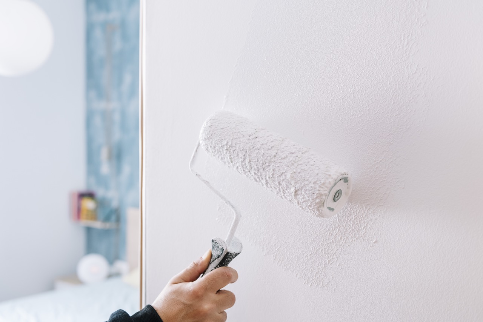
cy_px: 161
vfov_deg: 29.9
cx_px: 242
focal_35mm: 45
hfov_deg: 43.6
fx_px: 604
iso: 1250
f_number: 4
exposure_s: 1/40
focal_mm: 45
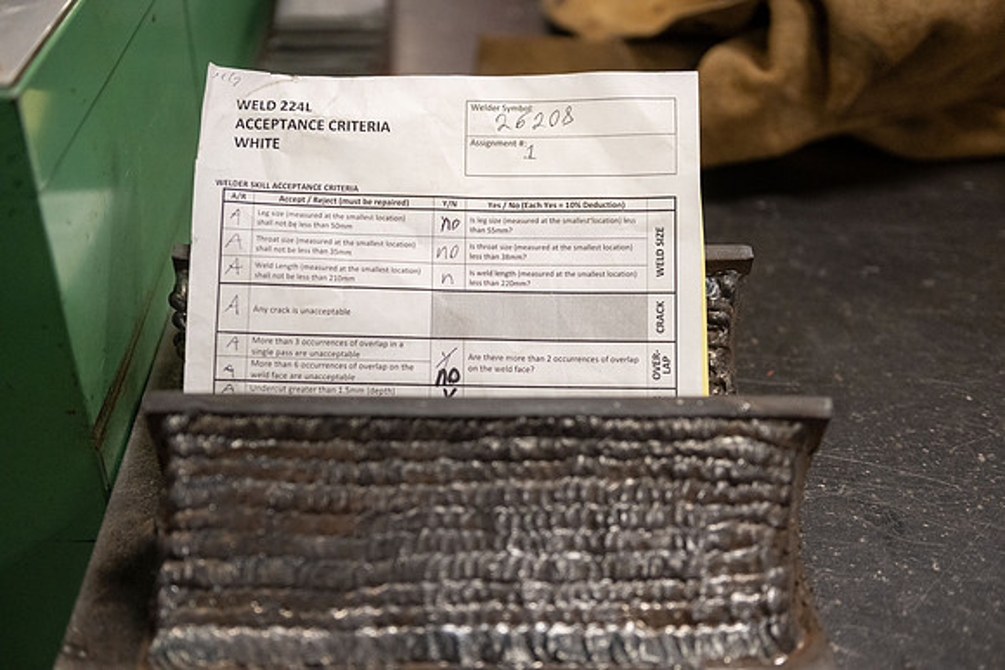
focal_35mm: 40
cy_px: 335
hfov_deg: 48.4
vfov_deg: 33.4
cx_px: 502
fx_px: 1117
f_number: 2.8
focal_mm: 40
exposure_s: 1/1000
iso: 2500
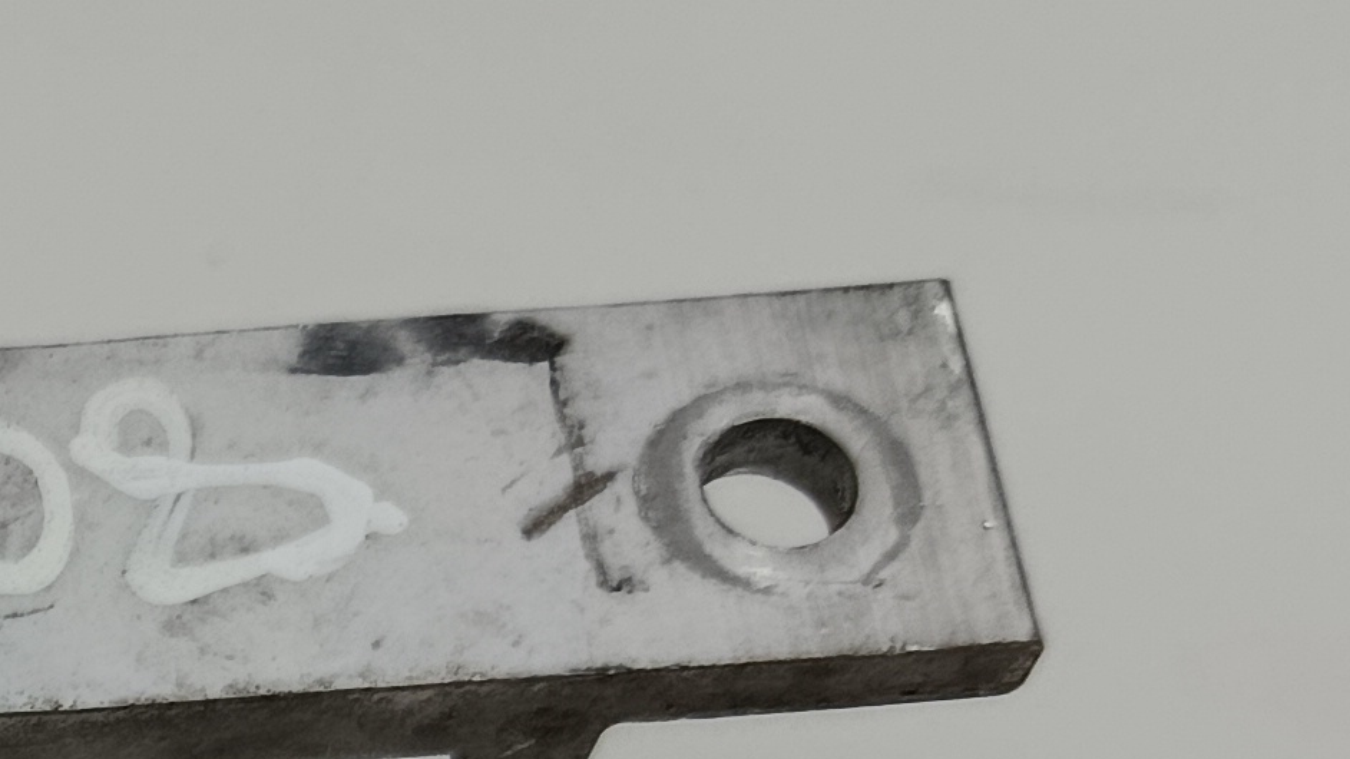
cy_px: 1564
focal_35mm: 111
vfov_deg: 10.0
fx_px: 3974
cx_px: -745
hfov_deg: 17.2
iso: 412
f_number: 1.7
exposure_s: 1/100
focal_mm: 5.24
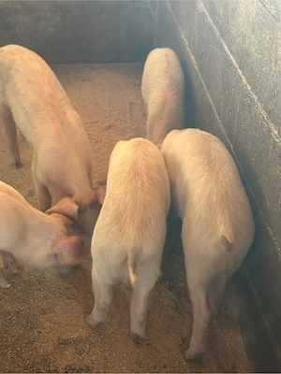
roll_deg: -2.1
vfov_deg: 39.7
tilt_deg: -37.0
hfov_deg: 30.3
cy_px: 187
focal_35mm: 48
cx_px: 140
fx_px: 520
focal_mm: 6.86
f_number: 1.78
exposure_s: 1/40
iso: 500
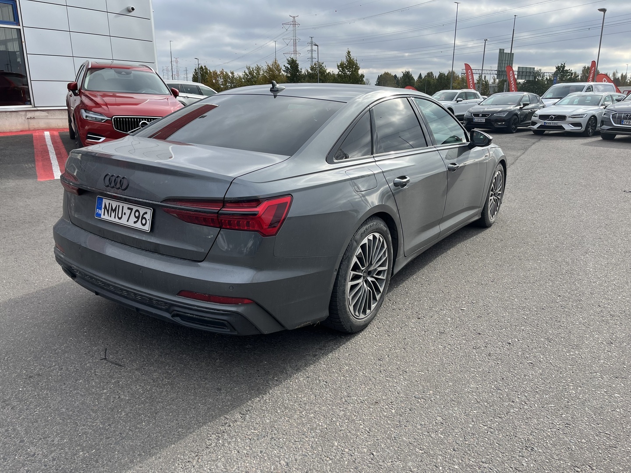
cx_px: 316
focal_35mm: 26
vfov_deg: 53.1
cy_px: 236
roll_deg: +1.6
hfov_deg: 67.3
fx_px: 474
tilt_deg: -15.5
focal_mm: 5.1
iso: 50
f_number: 1.6
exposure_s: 1/1389
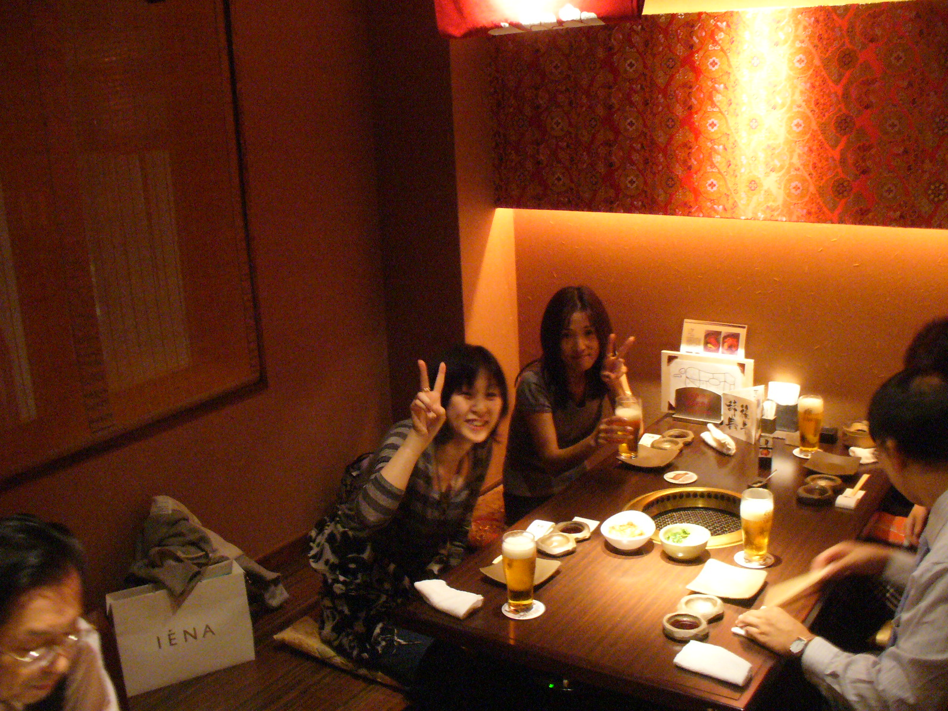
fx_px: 1013
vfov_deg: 38.7
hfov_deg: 50.1
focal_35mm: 37
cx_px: 474
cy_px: 356
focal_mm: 6.1
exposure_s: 1/10
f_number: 2.8
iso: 400
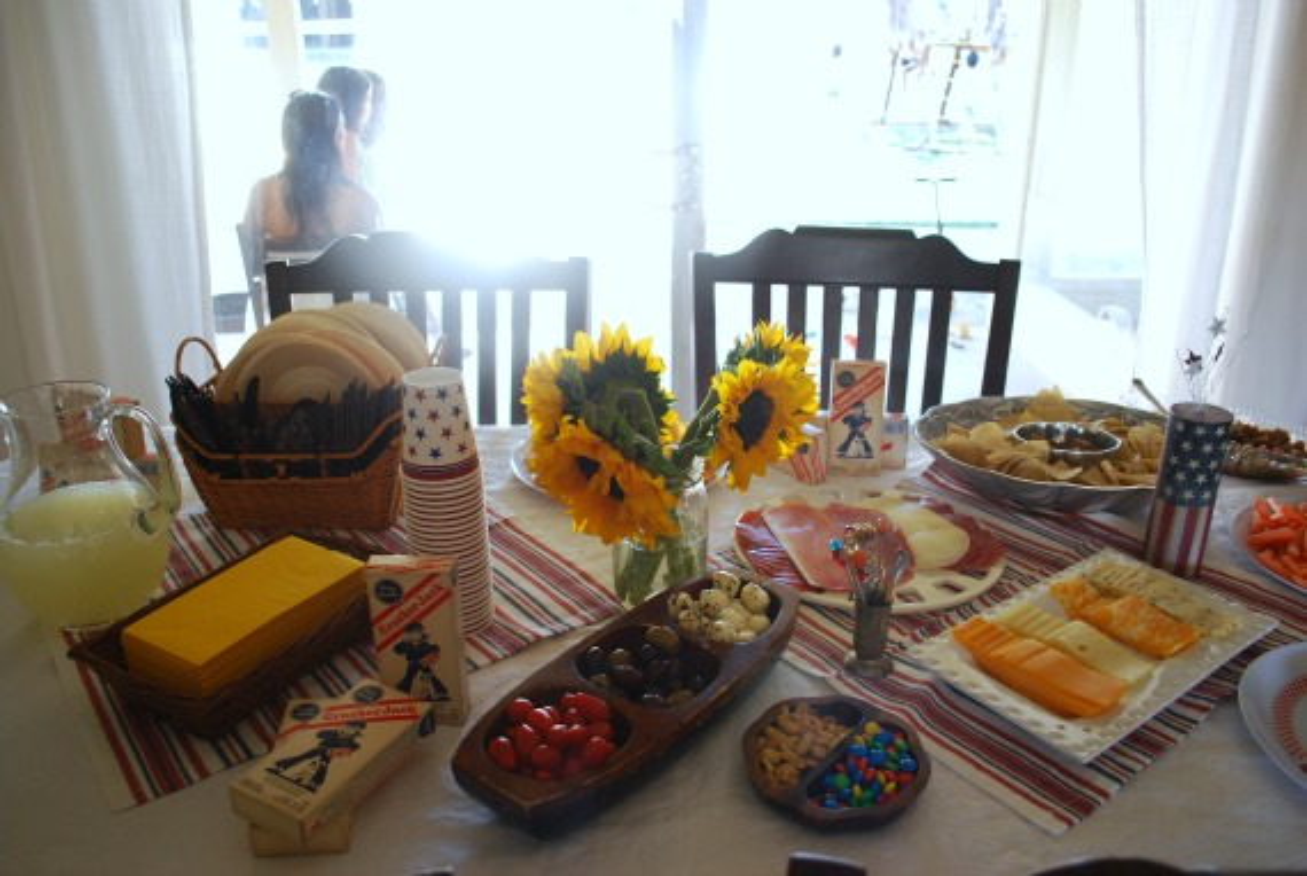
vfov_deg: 48.1
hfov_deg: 67.3
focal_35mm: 27
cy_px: 438
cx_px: 654
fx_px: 982
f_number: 3.5
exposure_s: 1/30
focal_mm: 18
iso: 280
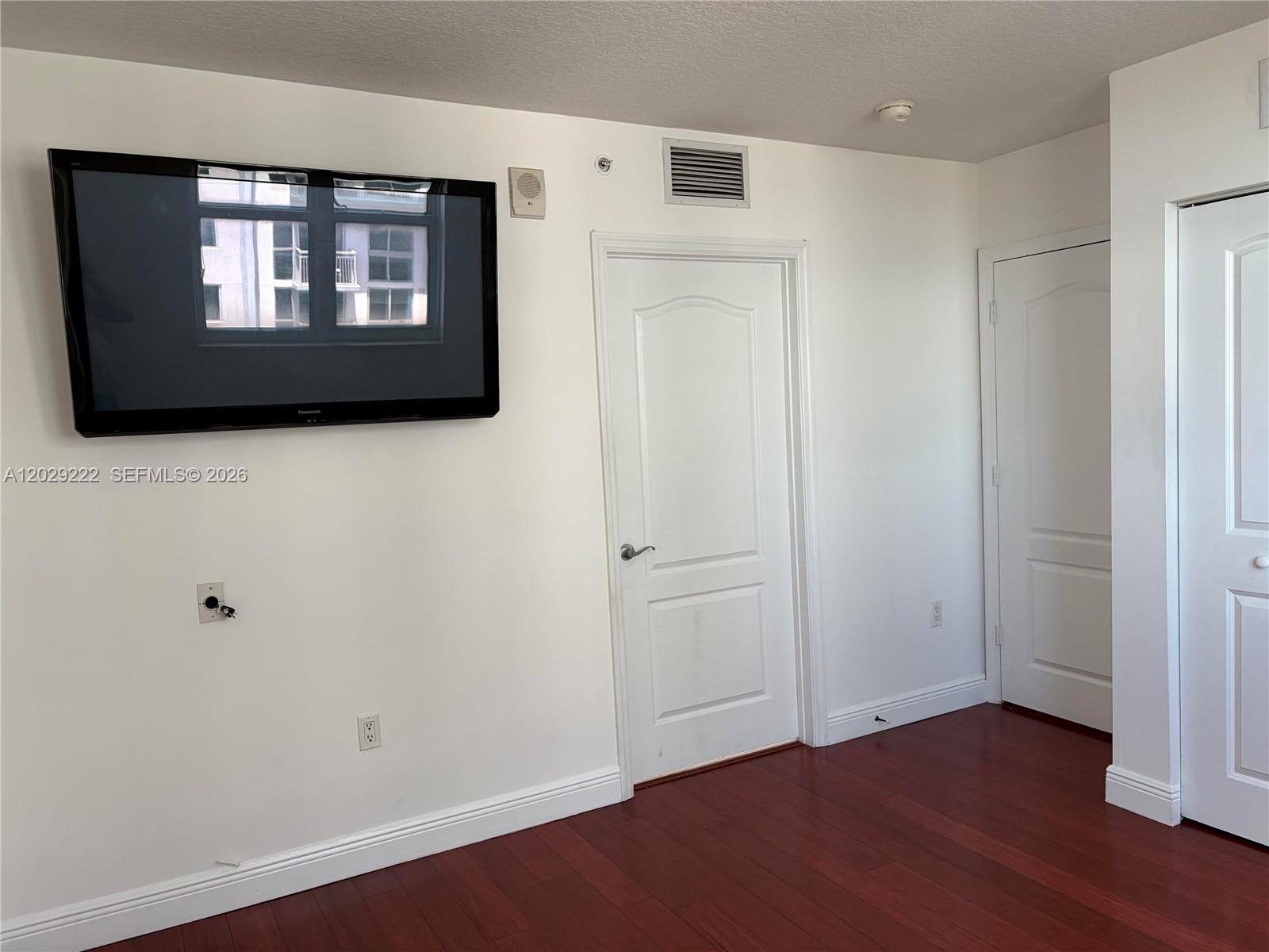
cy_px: 476
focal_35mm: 26
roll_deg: +3.2
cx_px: 634
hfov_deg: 67.3
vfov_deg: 53.1
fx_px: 953
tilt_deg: -3.1
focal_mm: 5.96
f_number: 1.6
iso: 50
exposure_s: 1/121
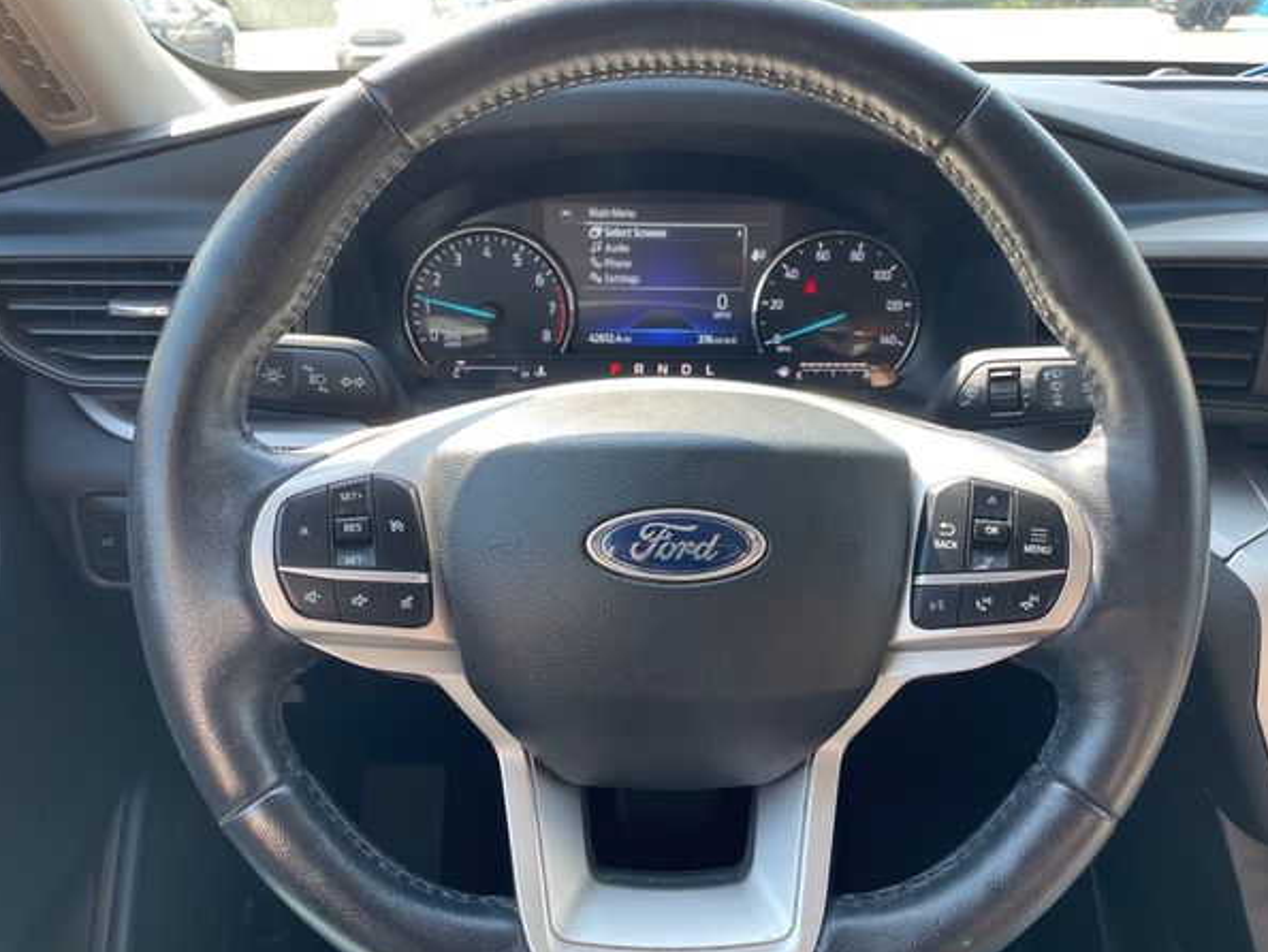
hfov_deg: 63.4
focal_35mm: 28
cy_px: 463
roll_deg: +3.0
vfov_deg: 49.8
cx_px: 666
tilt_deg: -24.6
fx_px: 1026
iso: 50
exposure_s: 1/121
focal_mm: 4.2
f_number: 1.6
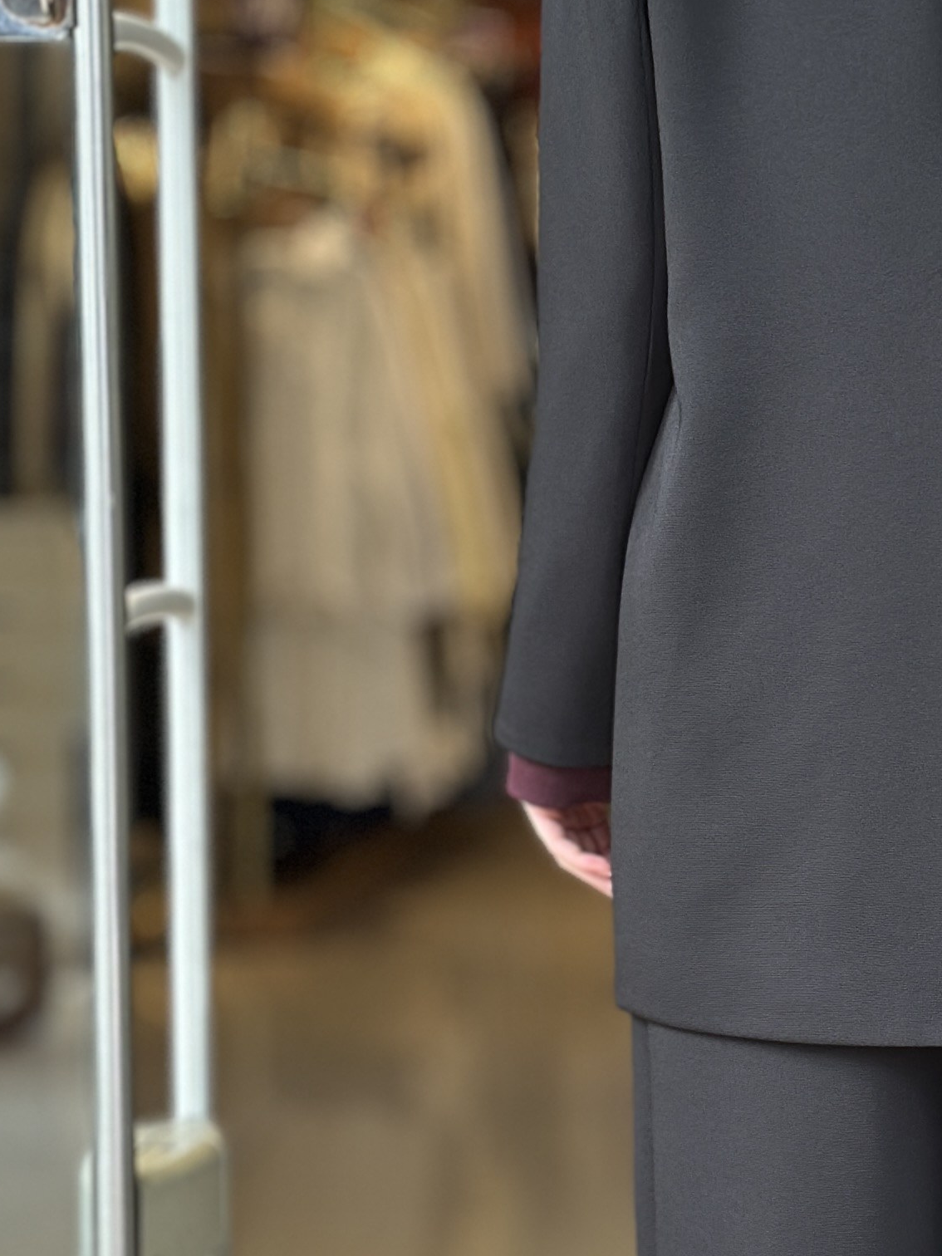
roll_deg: -0.5
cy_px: 659
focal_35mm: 128
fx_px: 4644
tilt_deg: -3.5
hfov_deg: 11.5
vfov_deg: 15.4
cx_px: 954
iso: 125
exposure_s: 1/172
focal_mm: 6.86
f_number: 1.78
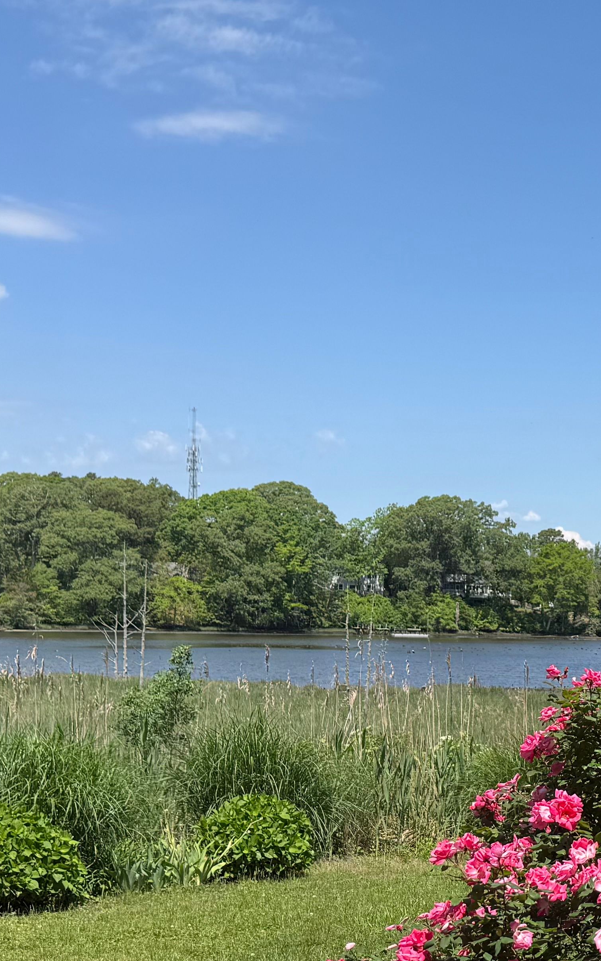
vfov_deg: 33.7
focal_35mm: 60
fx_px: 1572
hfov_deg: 20.5
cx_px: 690
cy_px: 647
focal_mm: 6.76
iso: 80
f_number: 1.78
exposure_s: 1/3953
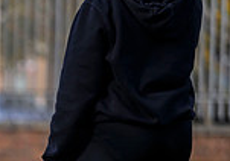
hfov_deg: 3.1
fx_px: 4189
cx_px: -266
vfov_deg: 2.2
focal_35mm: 645
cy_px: 300
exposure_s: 1/2000
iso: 500
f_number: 3.2
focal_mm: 135
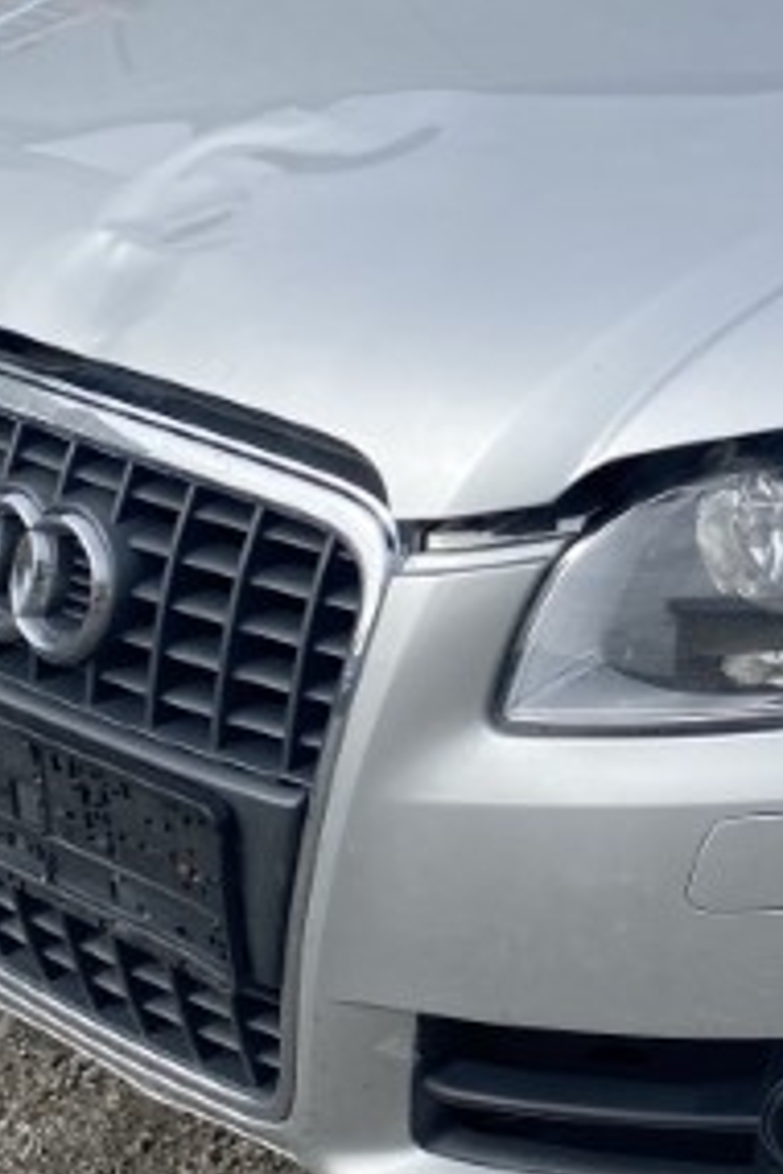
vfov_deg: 26.3
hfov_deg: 16.7
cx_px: 1088
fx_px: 2479
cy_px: 309
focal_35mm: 76
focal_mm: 4.25
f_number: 1.8
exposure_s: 1/2817
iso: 32
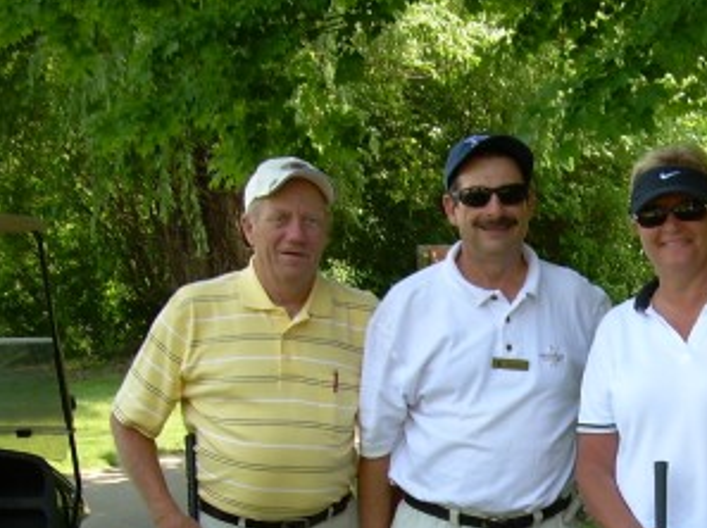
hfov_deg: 23.4
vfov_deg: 17.7
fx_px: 1673
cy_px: 478
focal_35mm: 82
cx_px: 605
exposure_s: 1/177
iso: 50
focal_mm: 6.3
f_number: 2.8
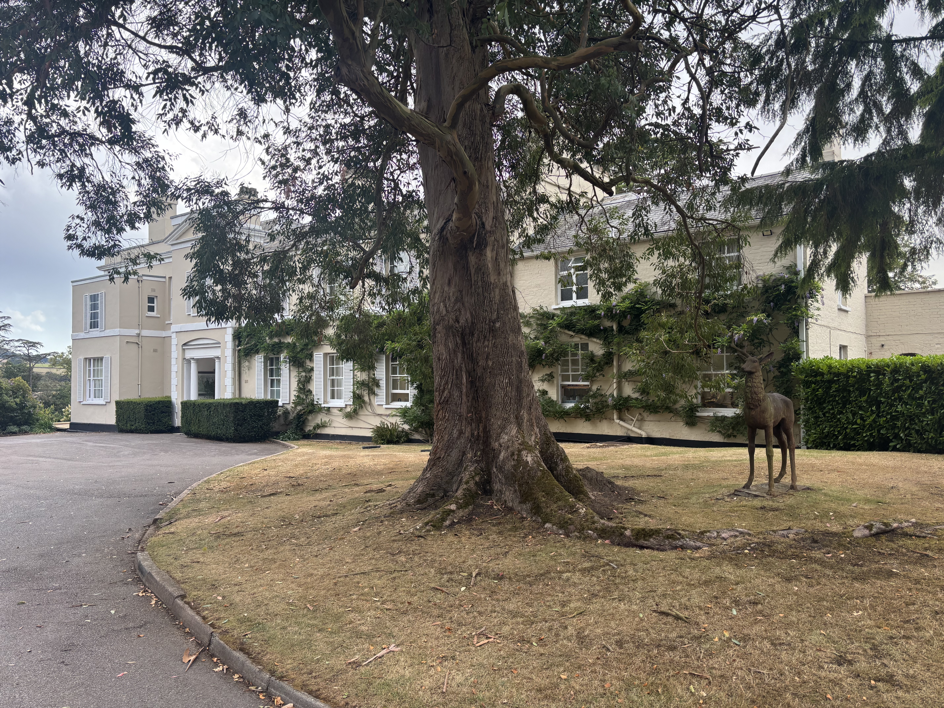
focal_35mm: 26
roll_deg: +0.0
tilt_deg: +1.6
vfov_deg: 53.1
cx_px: 472
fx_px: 709
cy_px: 354
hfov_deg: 67.3
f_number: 1.6
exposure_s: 1/260
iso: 50
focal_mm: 5.96
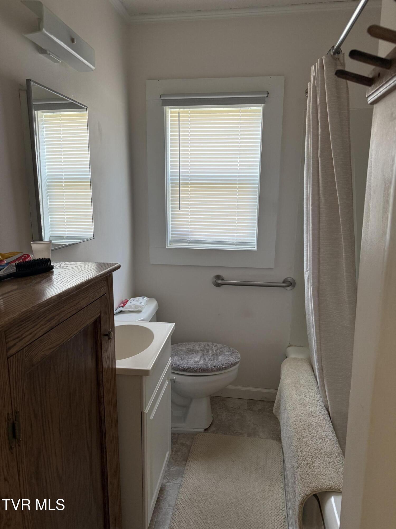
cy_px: 264
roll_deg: -0.9
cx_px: 198
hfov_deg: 56.8
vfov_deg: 71.6
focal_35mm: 24
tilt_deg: -10.4
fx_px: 366
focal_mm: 6.76
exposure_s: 1/121
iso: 200
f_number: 1.78
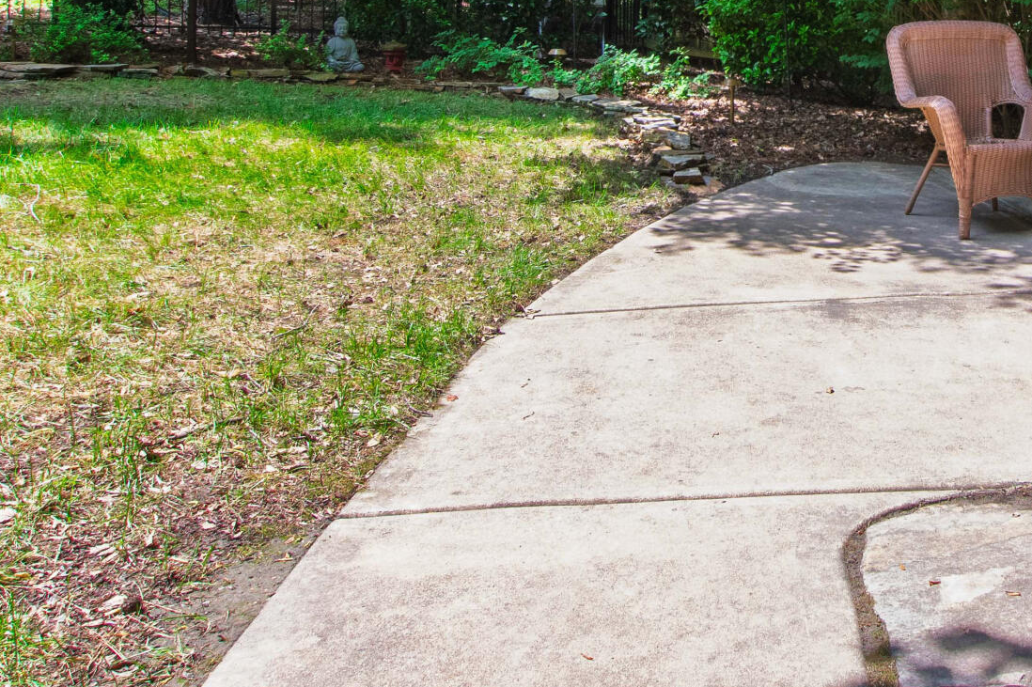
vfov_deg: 30.0
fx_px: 1175
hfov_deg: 43.6
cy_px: -29
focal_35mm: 41
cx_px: 915
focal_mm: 10
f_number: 9
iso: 200
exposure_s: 1/60
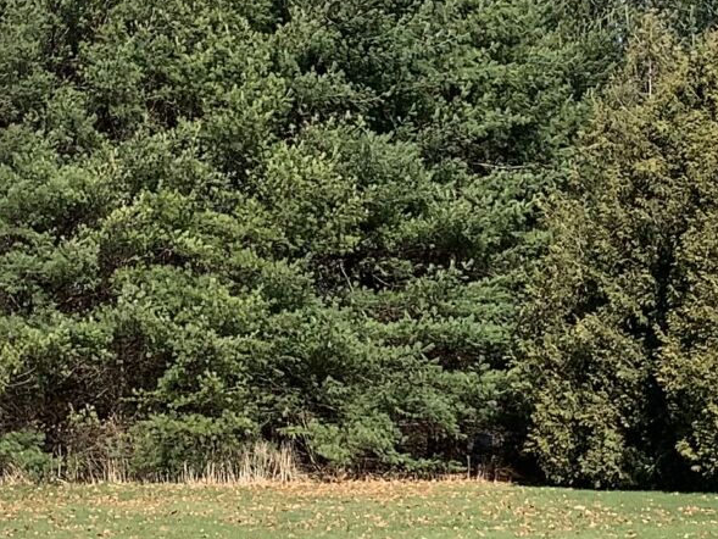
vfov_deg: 13.1
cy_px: 413
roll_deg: +0.3
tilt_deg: +1.1
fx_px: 2344
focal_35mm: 113
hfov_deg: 17.4
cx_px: 291
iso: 25
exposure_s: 1/1689
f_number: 1.8
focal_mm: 4.25
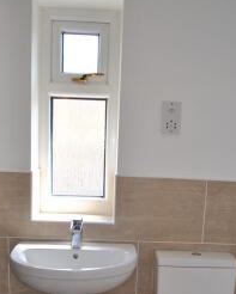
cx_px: 137
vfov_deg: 39.8
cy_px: 228
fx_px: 393
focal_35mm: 45
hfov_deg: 33.4
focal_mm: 18
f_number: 3.5
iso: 200
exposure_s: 1/125
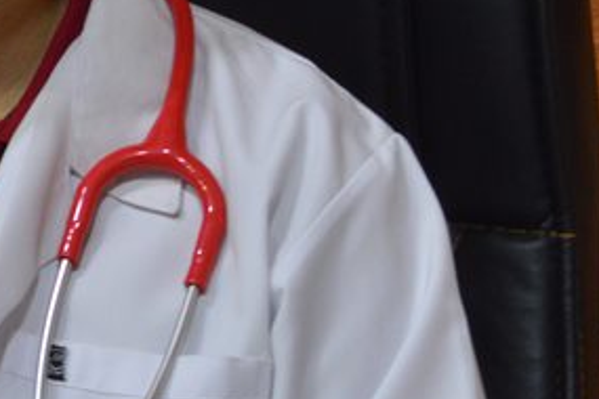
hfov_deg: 13.7
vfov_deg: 9.5
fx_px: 2396
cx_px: -208
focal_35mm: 144
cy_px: 168
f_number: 3.8
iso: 400
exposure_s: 1/25
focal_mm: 20
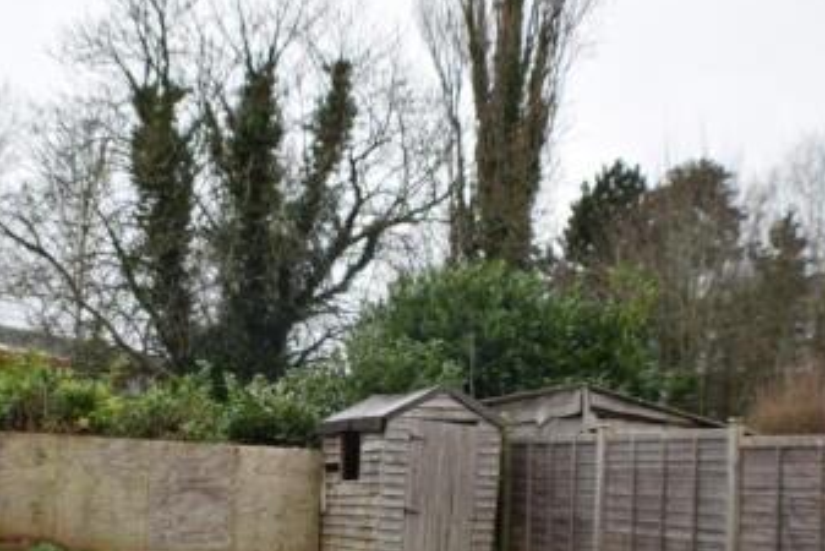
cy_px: 442
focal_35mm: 73
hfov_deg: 27.6
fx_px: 1673
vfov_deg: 18.5
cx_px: 324
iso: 125
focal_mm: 25
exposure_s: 1/125
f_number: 5.6
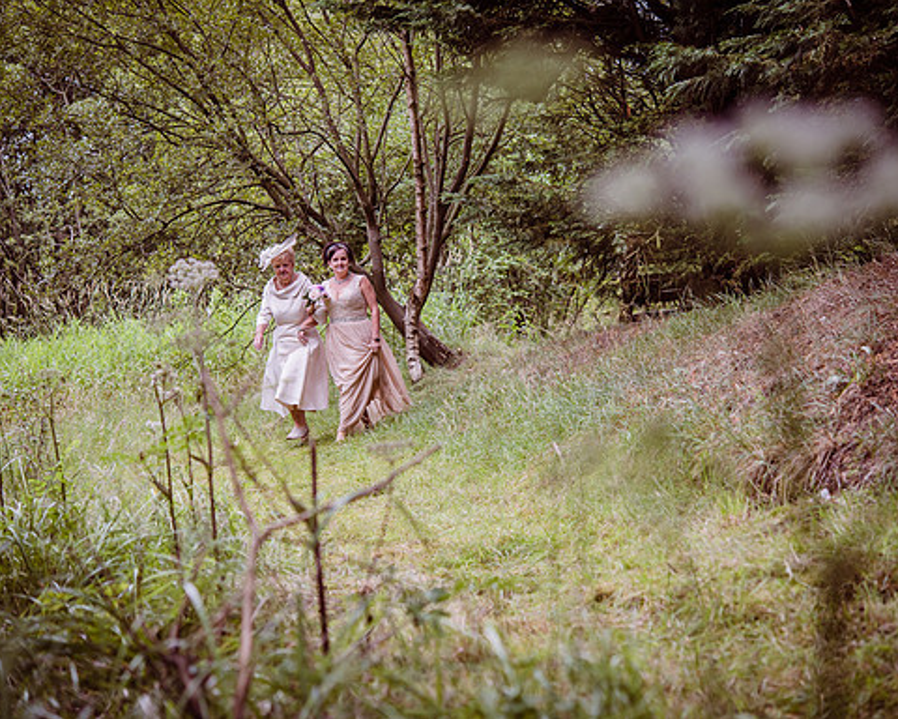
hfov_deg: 27.9
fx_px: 1807
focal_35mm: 68
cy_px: 359
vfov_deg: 22.5
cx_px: 470
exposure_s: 1/400
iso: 320
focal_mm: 60
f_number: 3.5
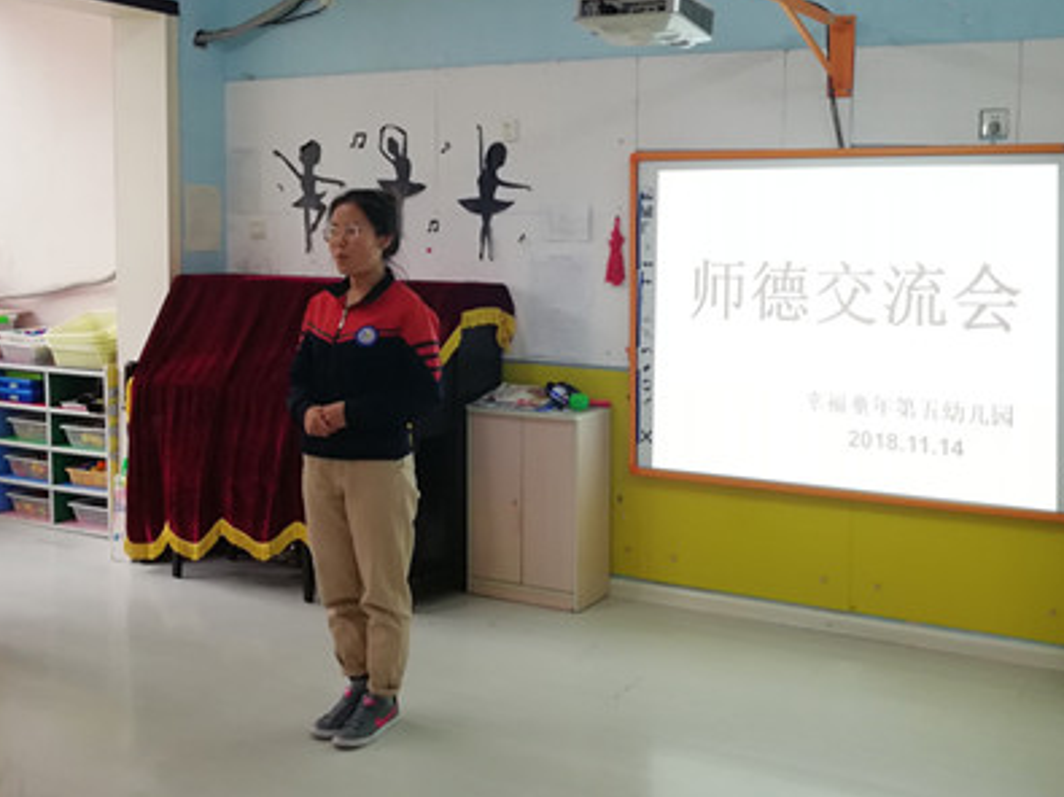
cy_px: 314
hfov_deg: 48.6
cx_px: 652
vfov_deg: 37.5
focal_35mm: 38
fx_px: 1168
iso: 160
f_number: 1.8
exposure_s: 1/40
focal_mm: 3.83
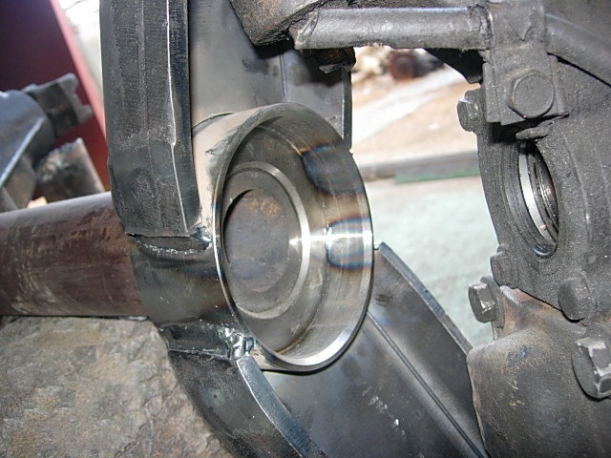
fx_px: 671
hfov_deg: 49.0
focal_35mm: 38
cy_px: 229
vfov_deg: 37.7
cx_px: 306
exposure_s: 1/32
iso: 79
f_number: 2.8
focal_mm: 7.8
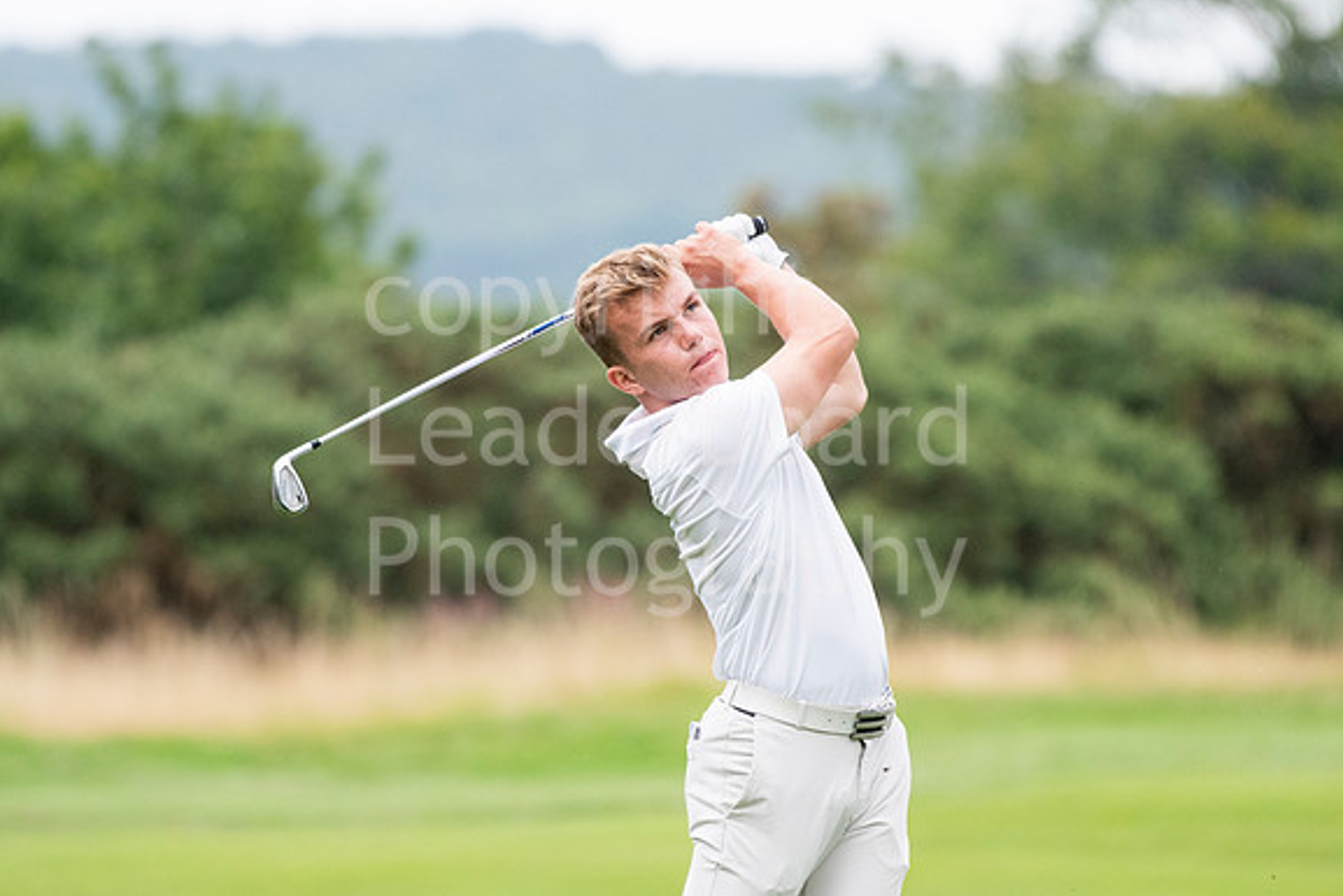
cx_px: 670
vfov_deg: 2.2
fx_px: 23059
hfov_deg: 3.3
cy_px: 448
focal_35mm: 618
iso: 2000
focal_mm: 410
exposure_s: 1/1250
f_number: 5.6
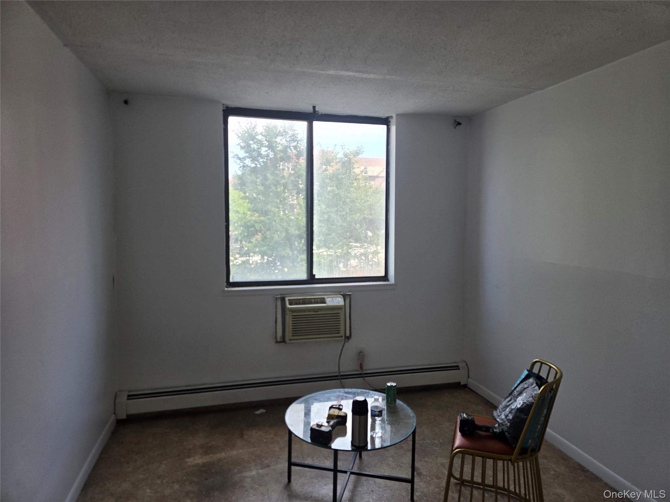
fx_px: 445
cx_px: 335
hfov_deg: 73.9
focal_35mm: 23
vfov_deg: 58.9
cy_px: 251
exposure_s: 1/180
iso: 40
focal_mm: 5.4
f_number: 1.8
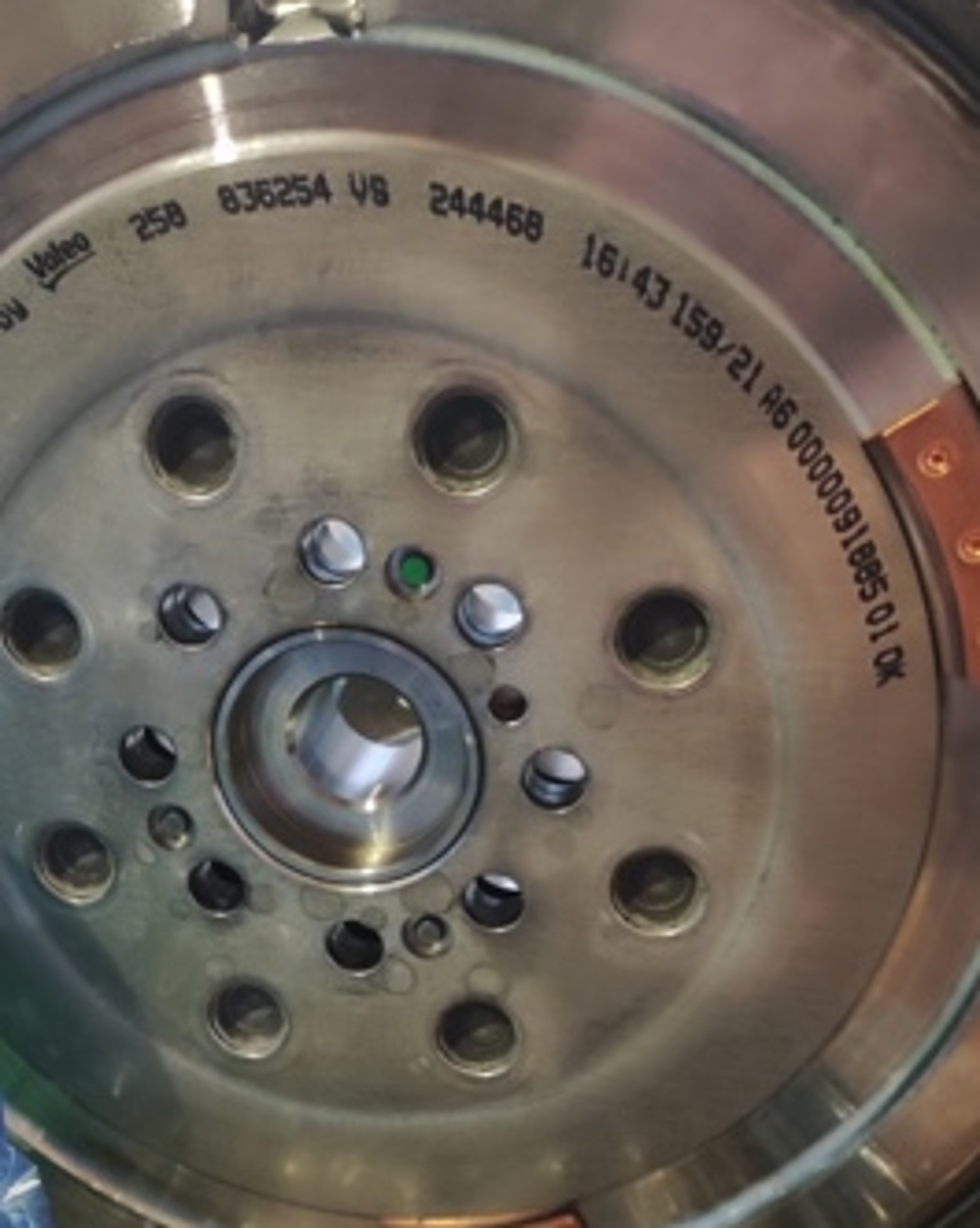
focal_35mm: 24
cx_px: 368
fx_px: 871
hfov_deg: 58.0
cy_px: 784
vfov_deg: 69.0
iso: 3210
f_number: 1.79
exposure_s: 1/25
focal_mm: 4.74
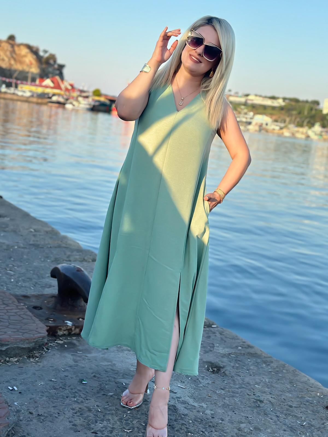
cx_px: 164
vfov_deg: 39.7
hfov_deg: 30.3
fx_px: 606
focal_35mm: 48
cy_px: 218
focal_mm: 6.86
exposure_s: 1/1900
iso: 80
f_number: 1.8
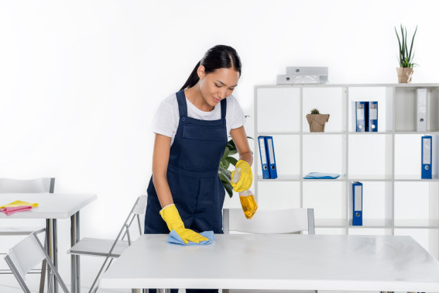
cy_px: 141
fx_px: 658
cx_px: 215
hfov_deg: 36.9
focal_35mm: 54
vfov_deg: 25.1
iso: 100
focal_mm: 50
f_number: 7.1
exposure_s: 1/200
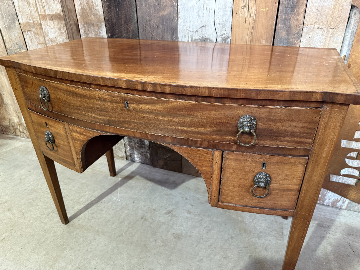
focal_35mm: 24
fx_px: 250
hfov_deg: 71.6
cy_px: 135
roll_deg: +0.5
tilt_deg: -27.5
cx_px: 180
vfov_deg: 56.8
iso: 400
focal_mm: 6.76
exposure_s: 1/60
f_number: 1.78
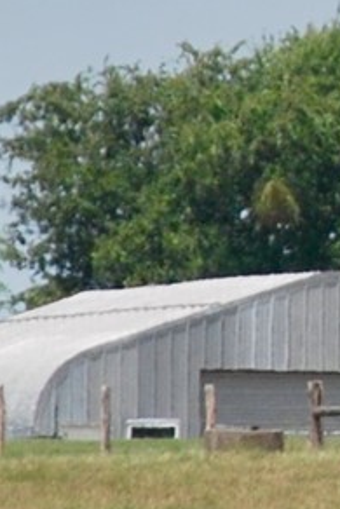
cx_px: 937
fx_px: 24459
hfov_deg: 0.8
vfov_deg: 1.2
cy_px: -148
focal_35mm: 1729
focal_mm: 155
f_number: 6
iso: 200
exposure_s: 1/1250
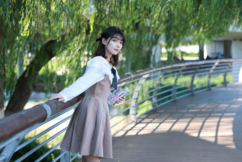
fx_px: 471
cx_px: 121
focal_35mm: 70
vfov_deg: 19.5
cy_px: 81
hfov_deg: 28.8
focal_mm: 70
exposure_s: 1/200
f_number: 2.8
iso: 100
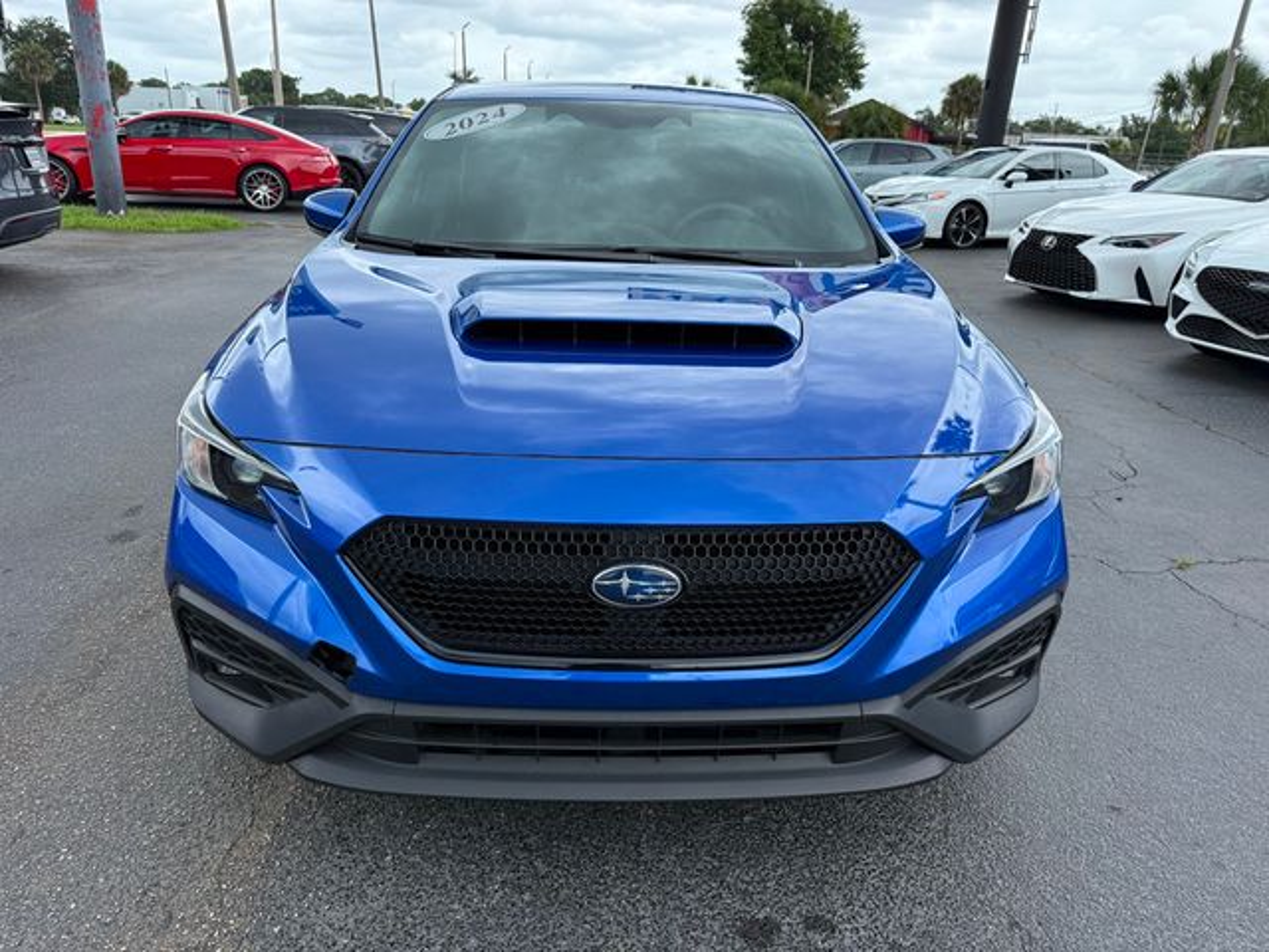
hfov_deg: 71.6
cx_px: 634
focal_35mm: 24
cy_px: 476
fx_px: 880
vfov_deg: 56.8
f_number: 1.78
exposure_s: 1/1855
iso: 100
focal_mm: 6.76
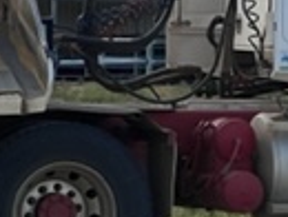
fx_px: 3151
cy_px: -18
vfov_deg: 3.9
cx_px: 514
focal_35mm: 378
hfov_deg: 5.2
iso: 32
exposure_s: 1/1074
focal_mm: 9
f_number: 2.8
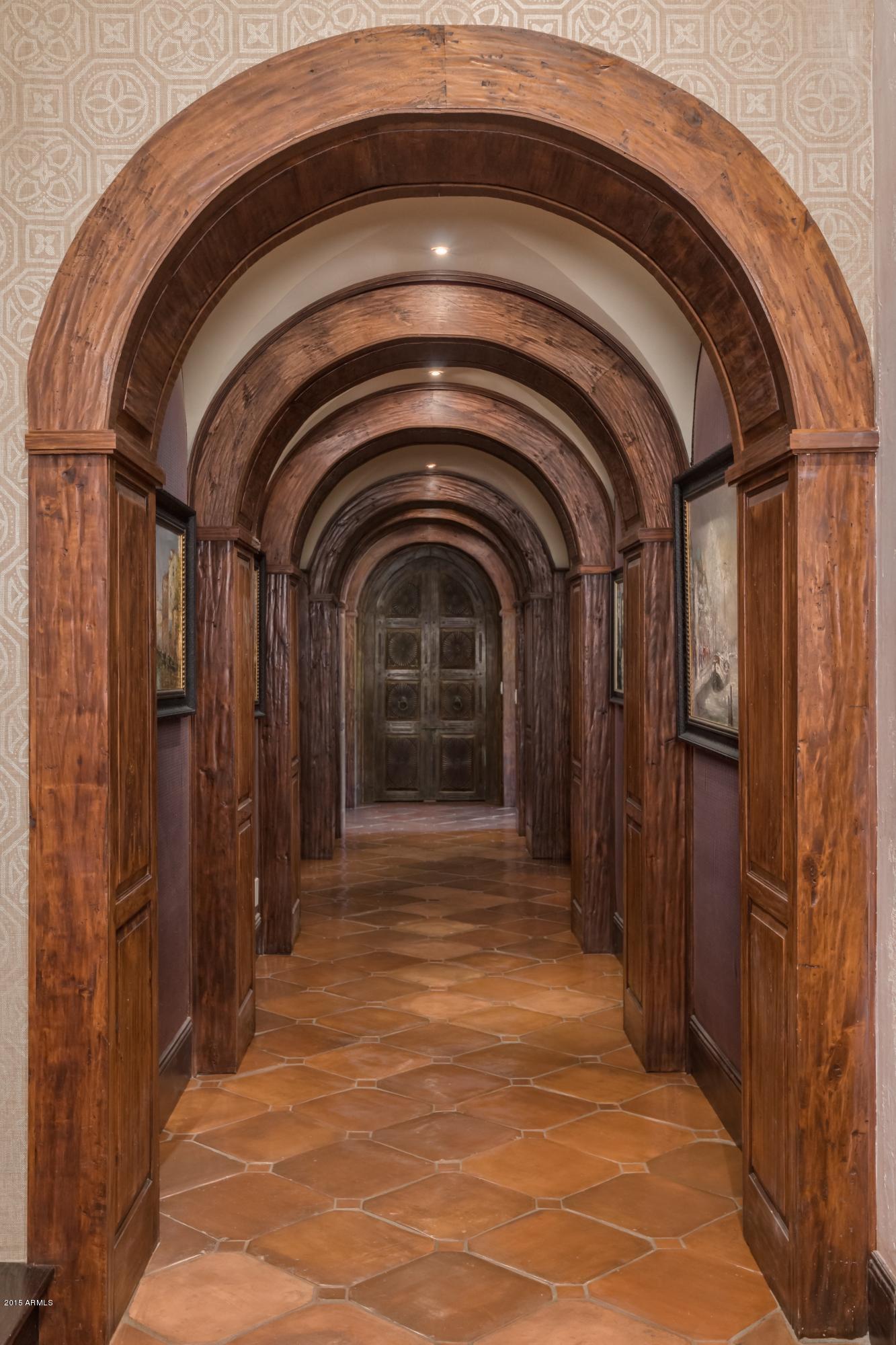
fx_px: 1307
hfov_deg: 37.8
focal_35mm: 35
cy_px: 672
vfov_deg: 54.4
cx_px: 448
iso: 2000
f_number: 8
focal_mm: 35
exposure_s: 1/15
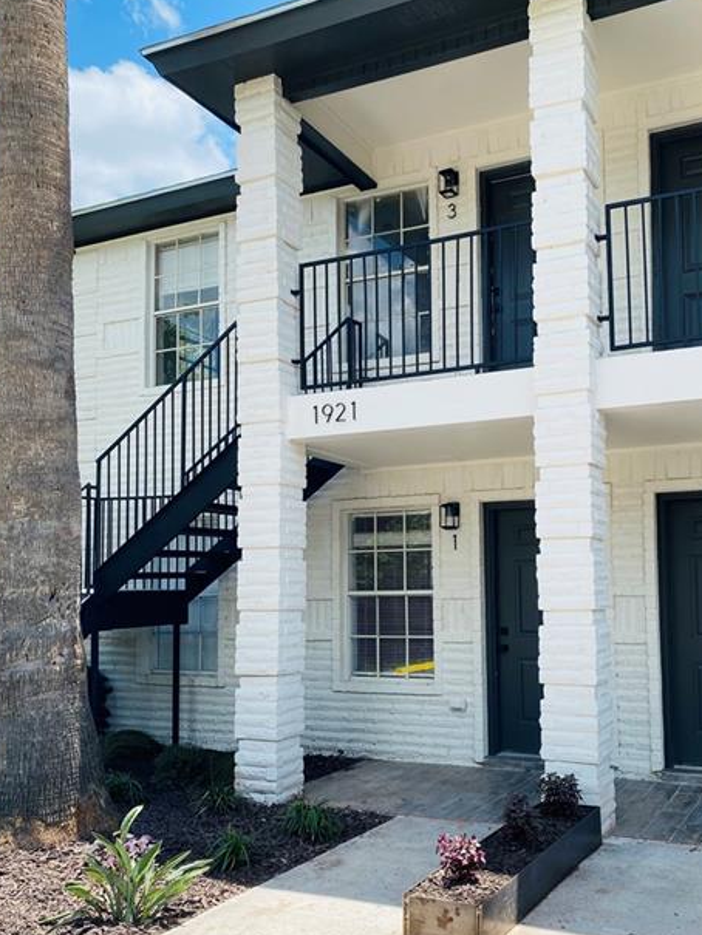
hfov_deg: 42.7
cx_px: 427
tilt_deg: +4.2
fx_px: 892
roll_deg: +0.8
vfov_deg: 55.1
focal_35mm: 33
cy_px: 546
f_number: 1.8
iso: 32
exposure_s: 1/1565
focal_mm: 4.25
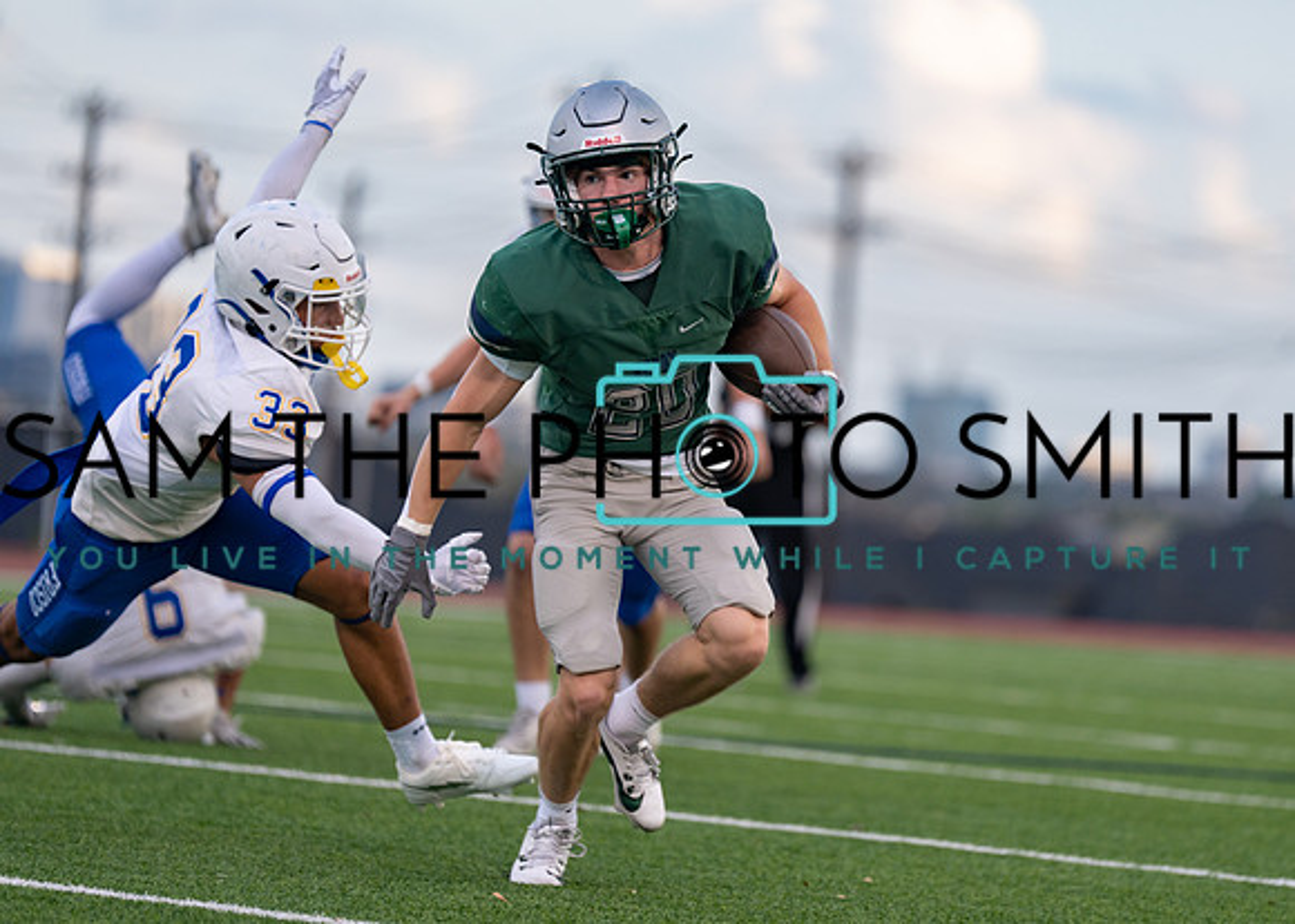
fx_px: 8920
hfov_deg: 8.3
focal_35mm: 243
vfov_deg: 5.9
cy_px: 410
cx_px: 776
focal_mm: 200
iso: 320
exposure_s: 1/1250
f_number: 2.8
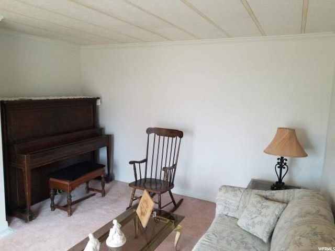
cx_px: 168
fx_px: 252
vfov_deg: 53.1
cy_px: 126
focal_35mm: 26
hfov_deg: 67.3
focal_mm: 4.2
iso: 200
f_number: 1.7
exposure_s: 1/24
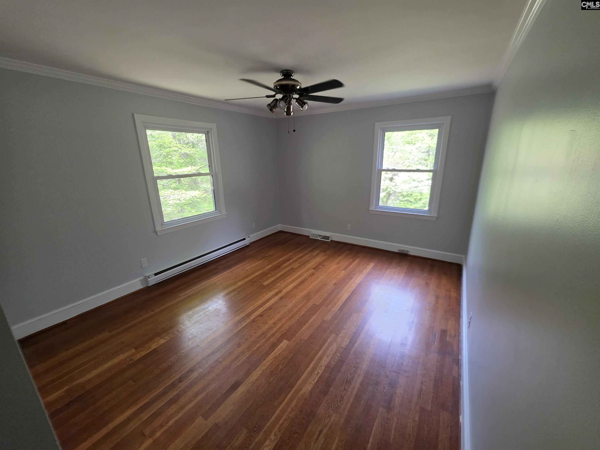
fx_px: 225
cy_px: 225
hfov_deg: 106.2
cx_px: 300
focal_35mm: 13
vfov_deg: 89.9
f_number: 1.9
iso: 400
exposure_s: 1/240
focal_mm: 2.2
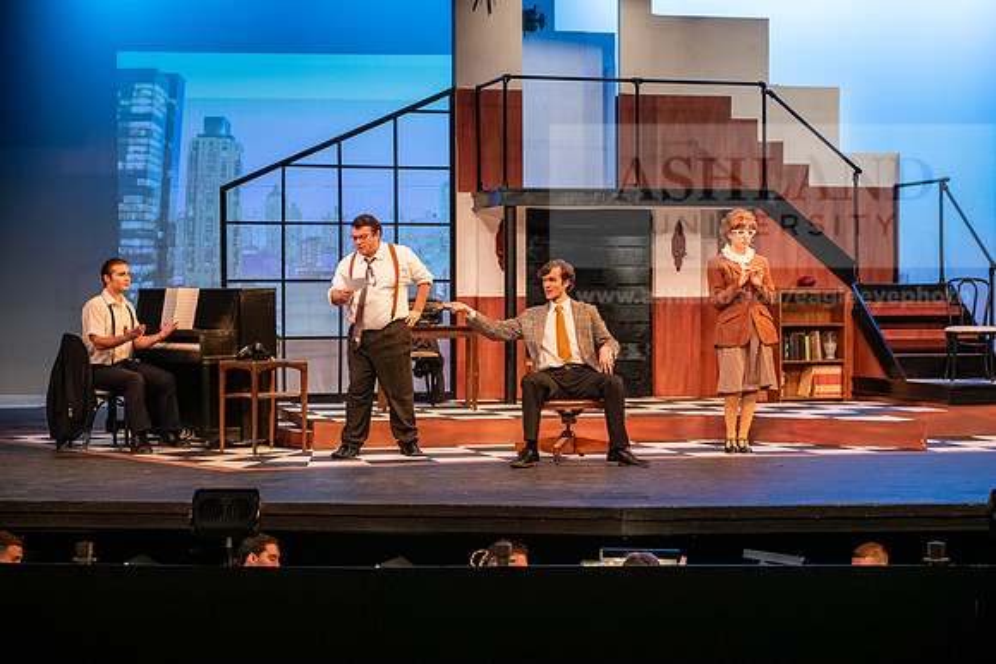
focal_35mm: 70
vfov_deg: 19.5
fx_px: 1937
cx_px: 498
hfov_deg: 28.8
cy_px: 332
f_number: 3.5
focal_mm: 70
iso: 2500
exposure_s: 1/200
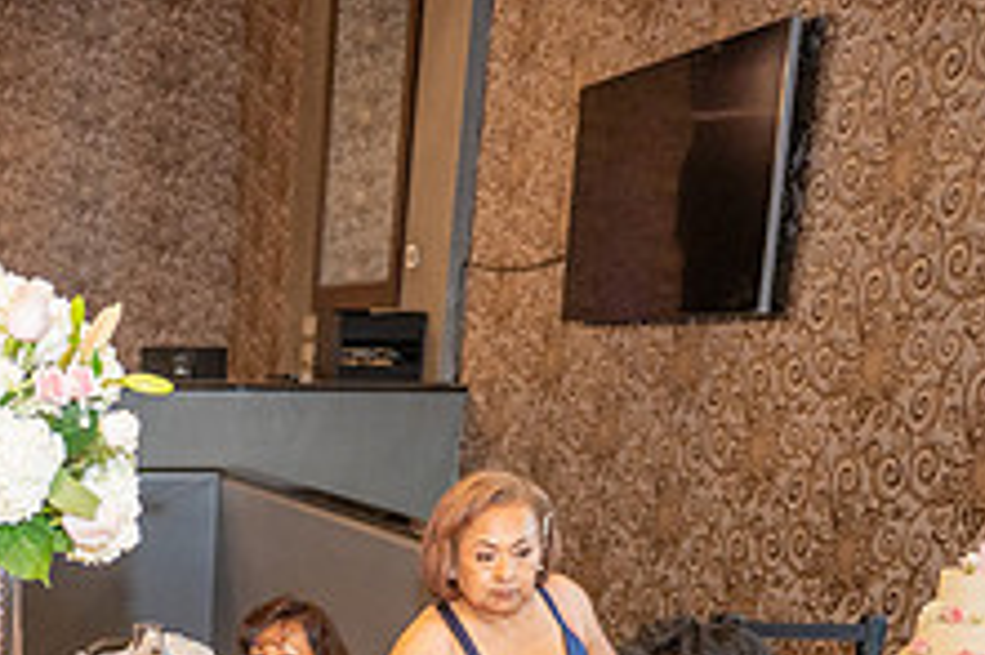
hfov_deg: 29.3
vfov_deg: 19.8
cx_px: -49
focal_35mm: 63
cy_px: 844
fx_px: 1722
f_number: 2.8
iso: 1000
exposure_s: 1/125
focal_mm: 24
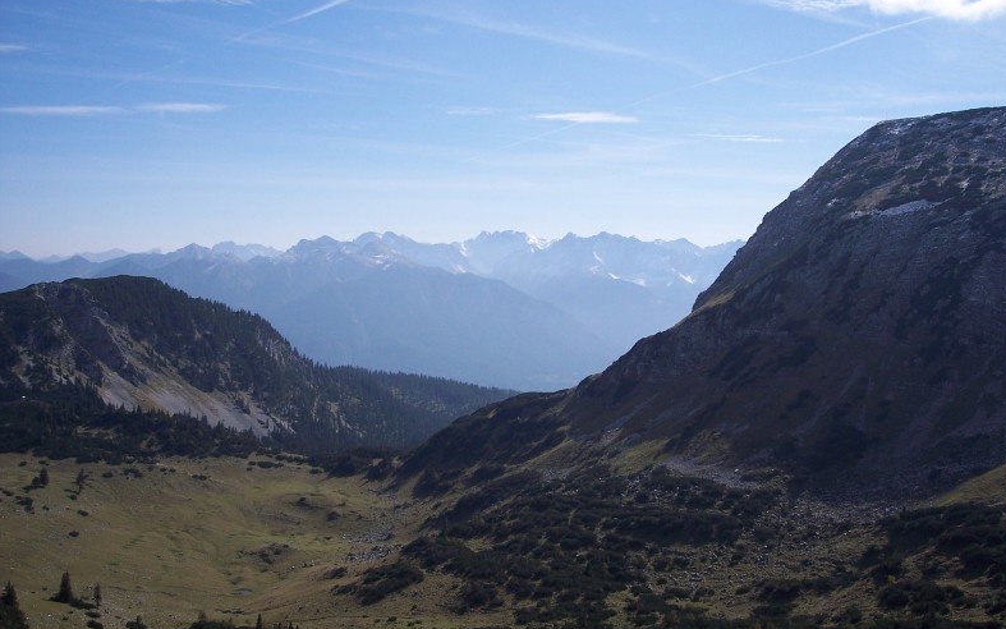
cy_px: 279
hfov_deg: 47.2
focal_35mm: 42
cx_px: 510
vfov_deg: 30.5
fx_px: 1152
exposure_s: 1/750
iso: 100
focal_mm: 8
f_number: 5.6
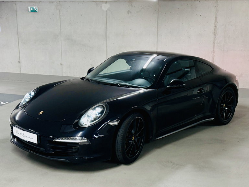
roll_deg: -1.1
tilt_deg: -12.1
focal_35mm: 24
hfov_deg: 71.6
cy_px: 94
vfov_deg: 56.8
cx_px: 124
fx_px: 173
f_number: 1.78
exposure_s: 1/100
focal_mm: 6.76
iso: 250
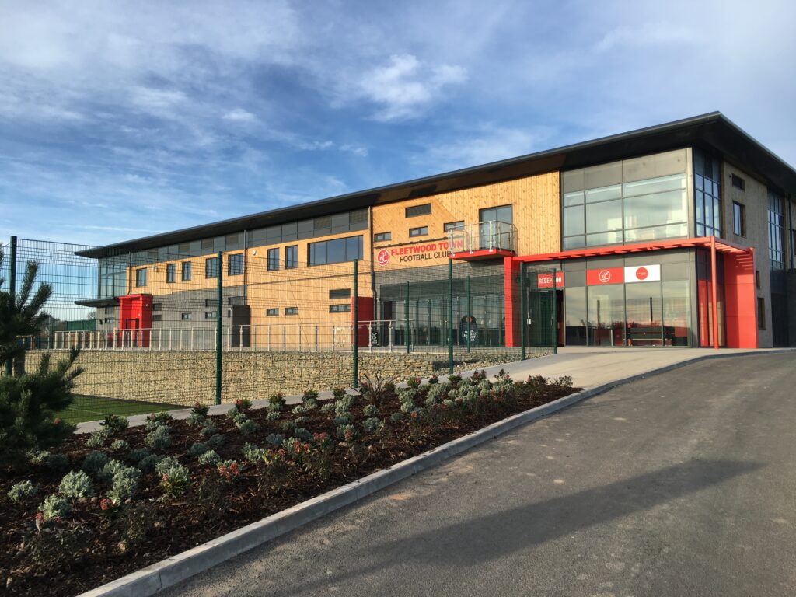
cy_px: 298
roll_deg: +0.1
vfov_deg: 48.2
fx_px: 667
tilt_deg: +5.0
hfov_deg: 61.7
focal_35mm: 29
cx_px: 398
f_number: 2.2
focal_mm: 4.15
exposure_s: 1/615
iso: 25
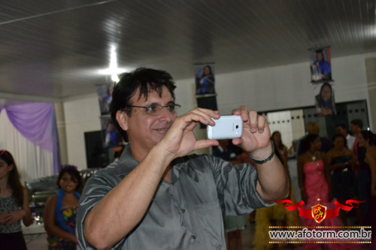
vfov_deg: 28.1
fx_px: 501
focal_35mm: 48
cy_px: 125
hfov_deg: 41.1
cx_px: 188
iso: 3200
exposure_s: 1/60
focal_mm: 32
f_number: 4.8
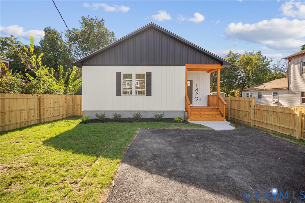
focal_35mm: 16
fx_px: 136
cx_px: 152
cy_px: 102
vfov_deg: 73.8
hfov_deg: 96.7
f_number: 4
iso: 125
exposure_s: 1/250
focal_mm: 16
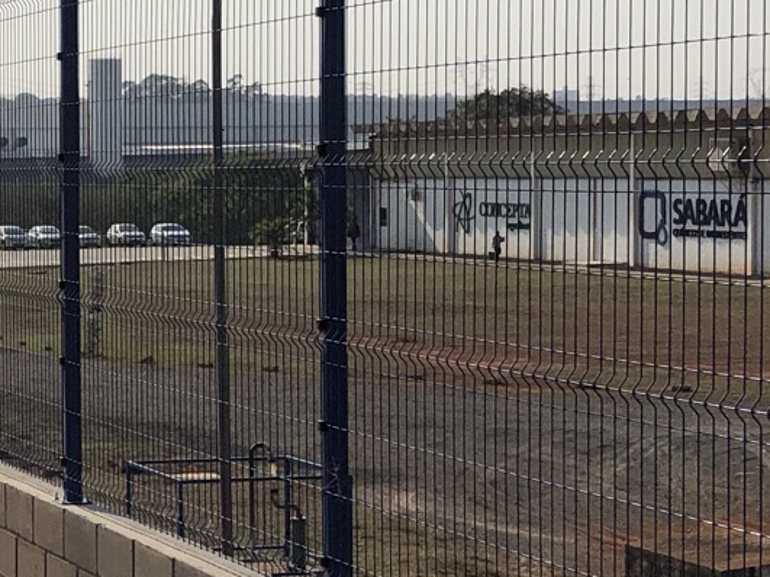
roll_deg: +0.3
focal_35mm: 108
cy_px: 296
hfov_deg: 17.8
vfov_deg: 13.7
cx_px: 1
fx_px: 2402
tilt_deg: -3.5
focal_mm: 3.99
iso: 25
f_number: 1.8
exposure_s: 1/4808
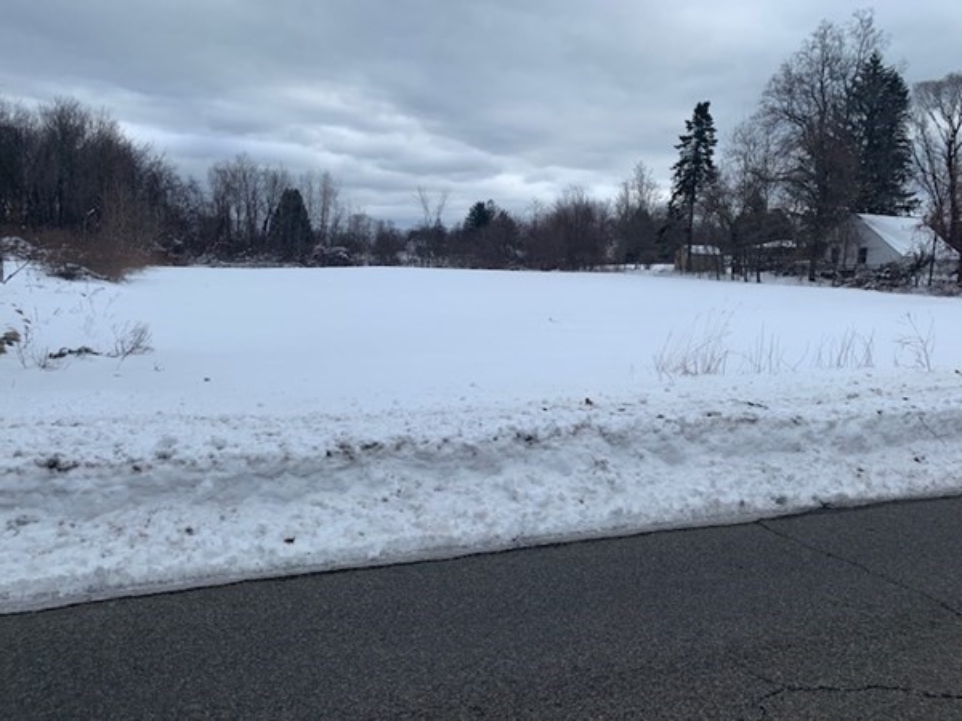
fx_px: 723
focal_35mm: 26
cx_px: 481
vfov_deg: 53.1
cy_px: 360
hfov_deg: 67.3
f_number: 1.8
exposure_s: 1/1299
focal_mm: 4.25
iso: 25
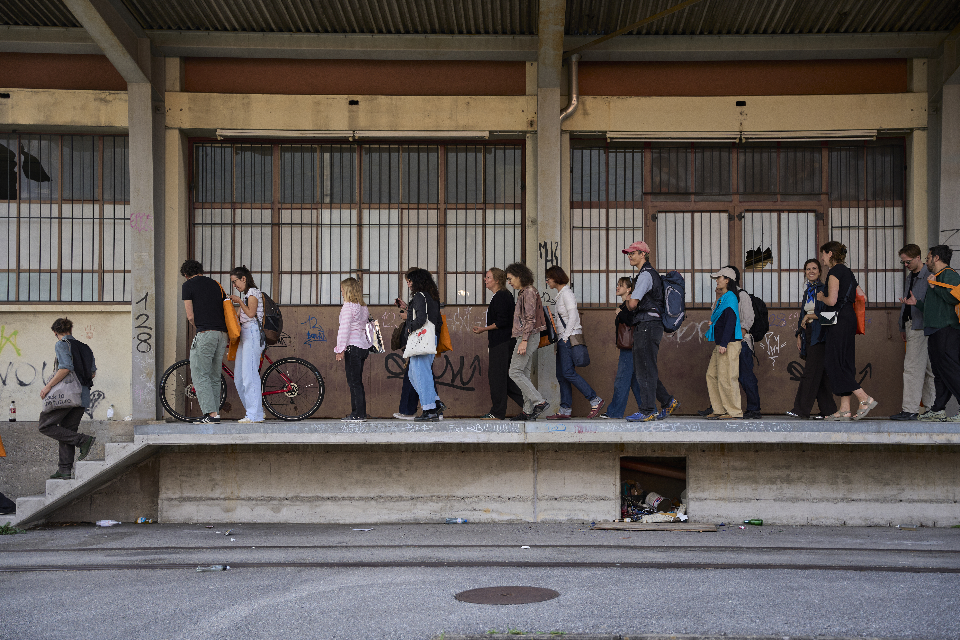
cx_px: 480
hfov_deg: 44.9
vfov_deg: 30.8
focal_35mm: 44
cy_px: 320
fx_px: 1163
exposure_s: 1/800
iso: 250
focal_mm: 43.6
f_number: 2.8
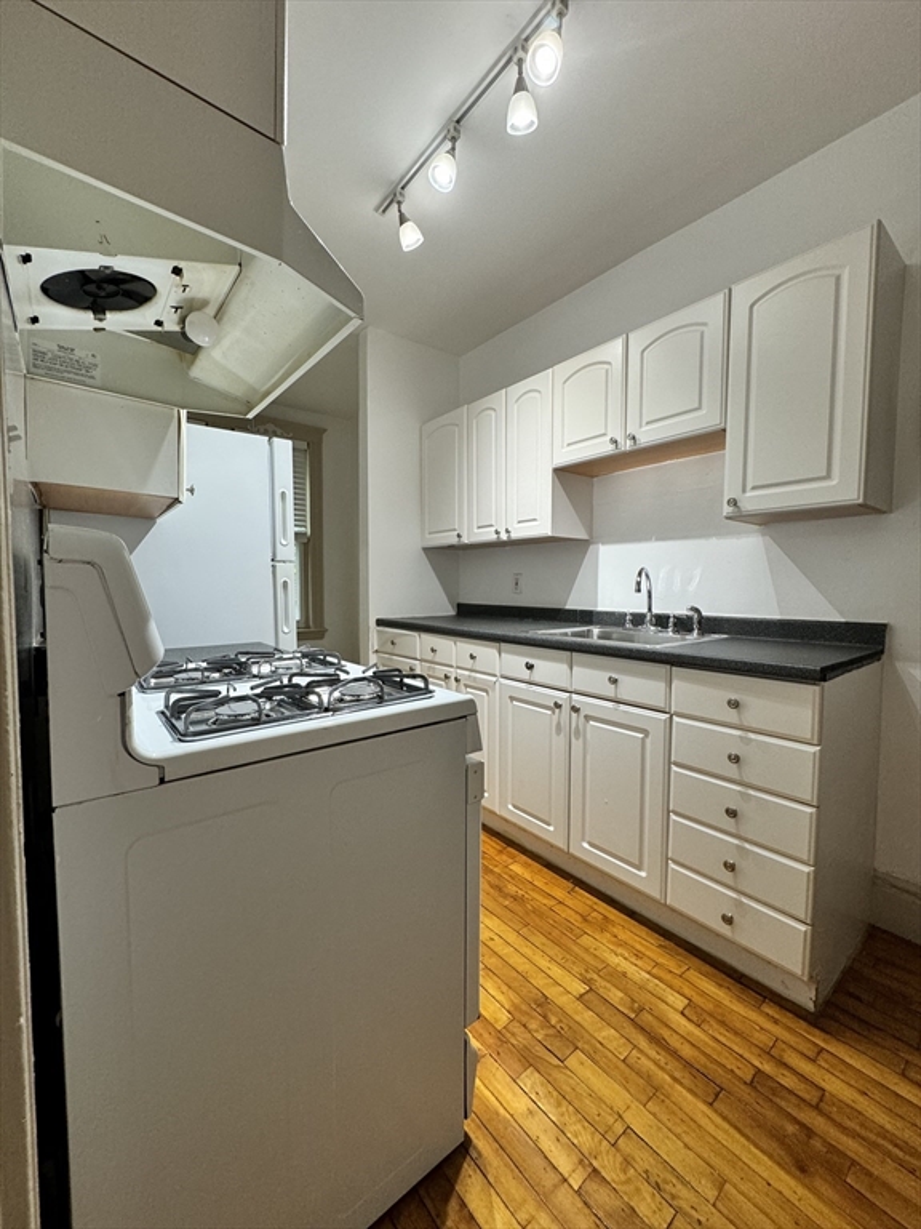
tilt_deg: -1.9
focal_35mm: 14
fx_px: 497
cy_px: 614
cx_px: 460
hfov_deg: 85.7
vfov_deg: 102.1
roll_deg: +0.0
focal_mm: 2.22
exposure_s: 1/60
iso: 160
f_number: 2.2
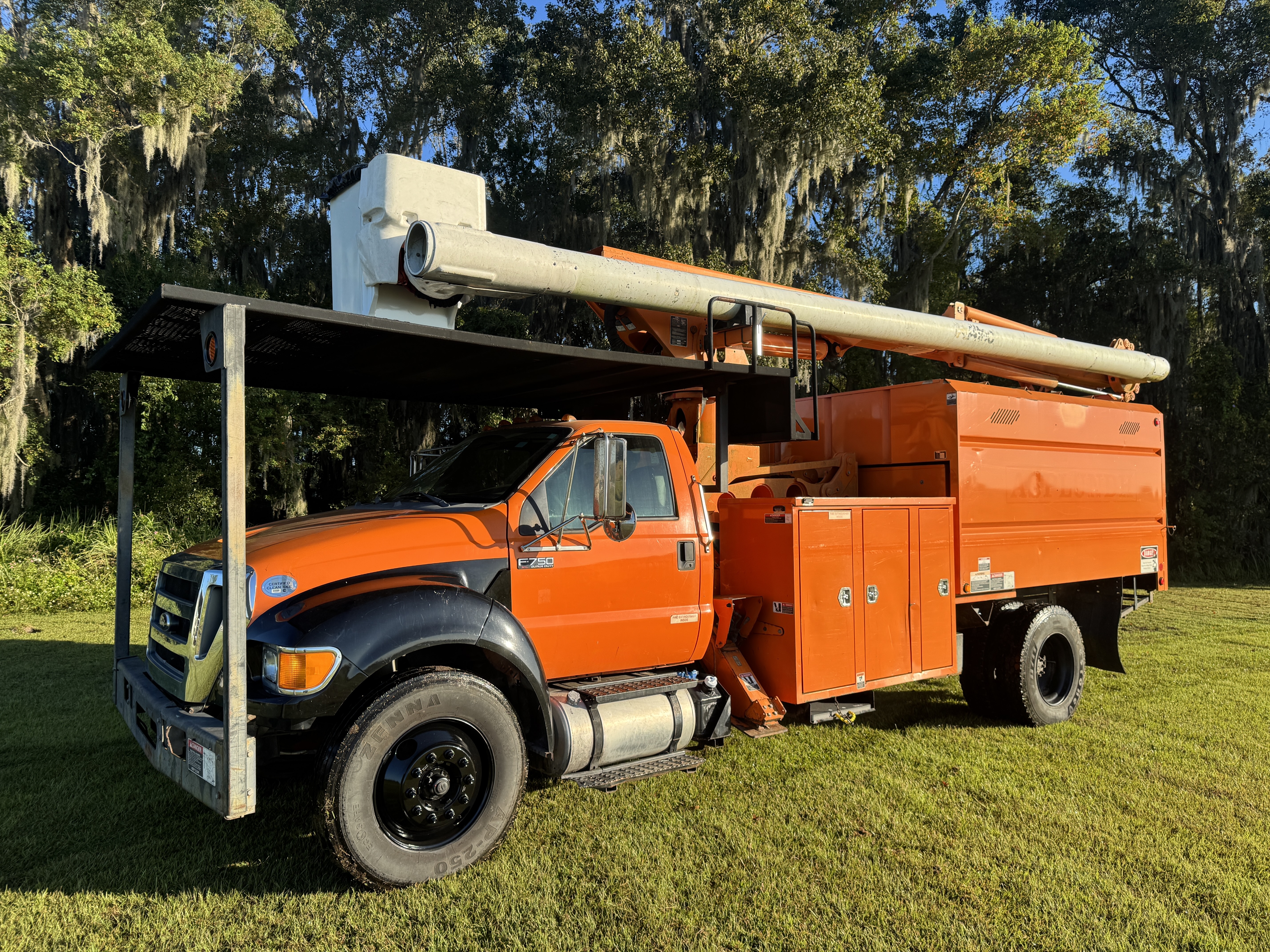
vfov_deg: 56.8
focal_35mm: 24
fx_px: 881
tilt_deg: +1.3
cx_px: 635
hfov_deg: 71.6
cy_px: 476
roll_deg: +0.5
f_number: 1.78
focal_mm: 6.76
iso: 80
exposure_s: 1/2174
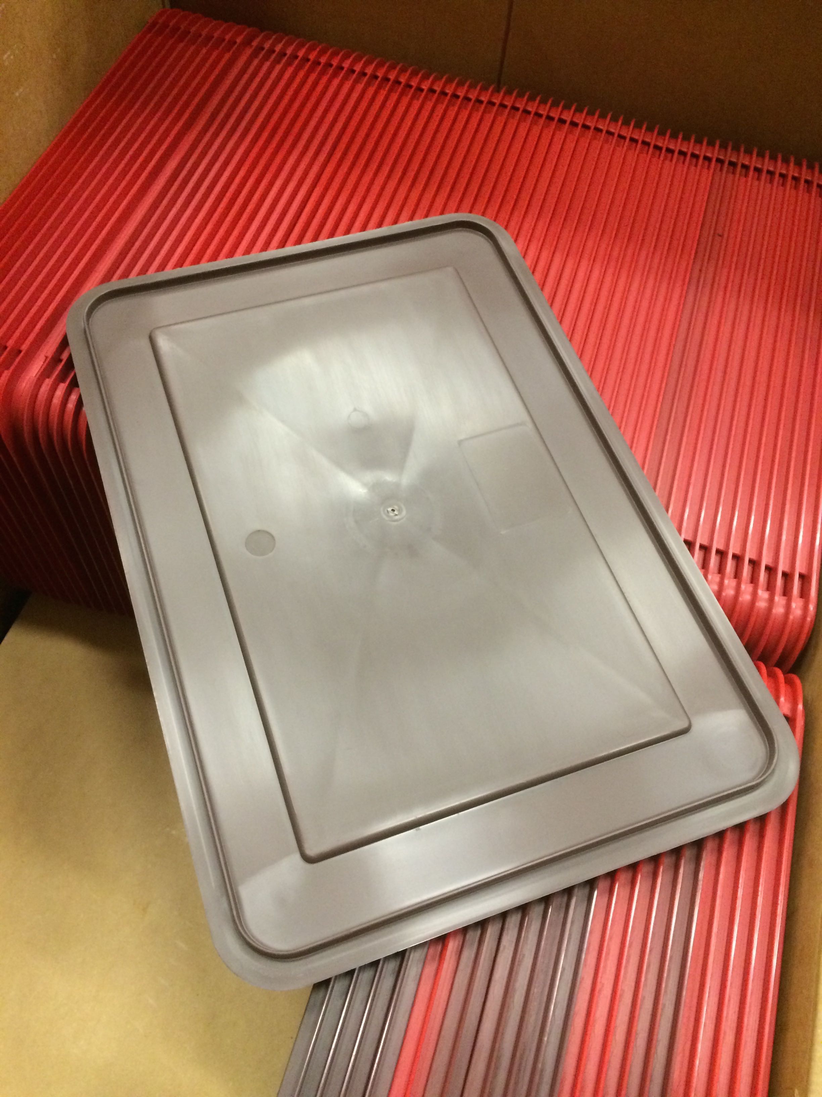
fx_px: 918
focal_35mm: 29
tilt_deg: -59.4
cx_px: 411
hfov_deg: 48.2
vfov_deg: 61.7
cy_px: 548
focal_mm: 4.15
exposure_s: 1/30
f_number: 2.2
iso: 320
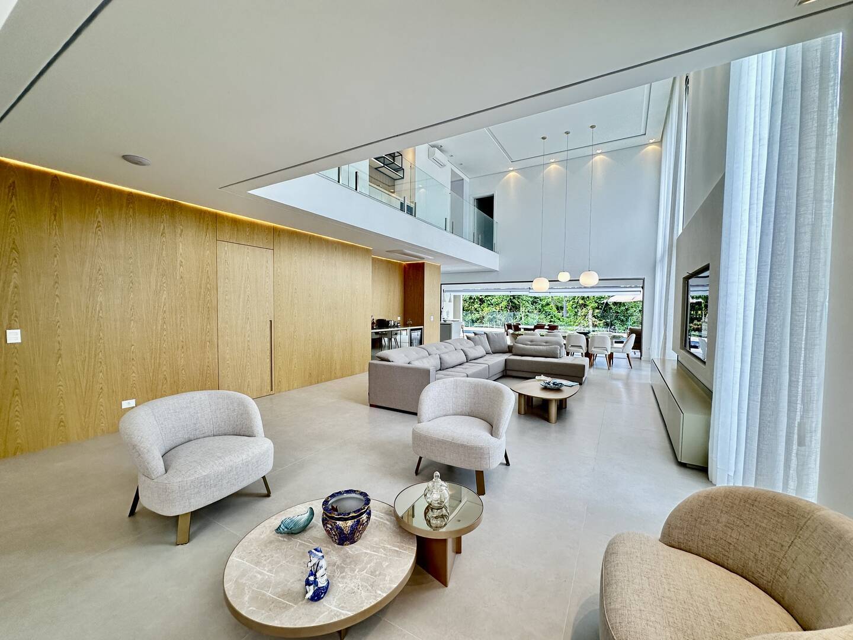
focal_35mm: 14
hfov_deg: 102.1
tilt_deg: -1.0
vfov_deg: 85.7
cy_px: 320
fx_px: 345
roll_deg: -0.5
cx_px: 426
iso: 125
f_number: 2.2
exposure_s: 1/120
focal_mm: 2.22
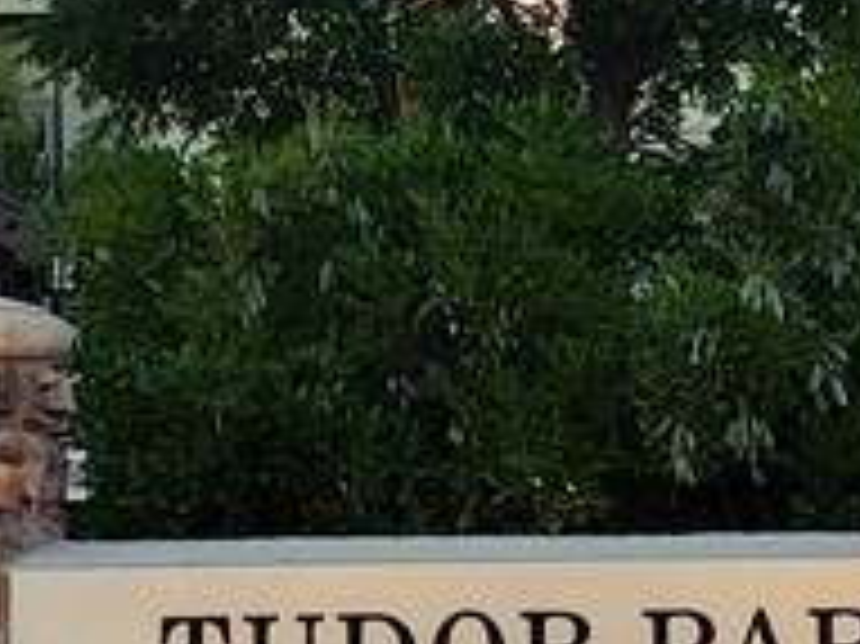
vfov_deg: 10.2
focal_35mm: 145
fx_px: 3600
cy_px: 117
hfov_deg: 13.6
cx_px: 563
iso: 100
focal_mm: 4.75
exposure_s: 1/1095
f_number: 1.7
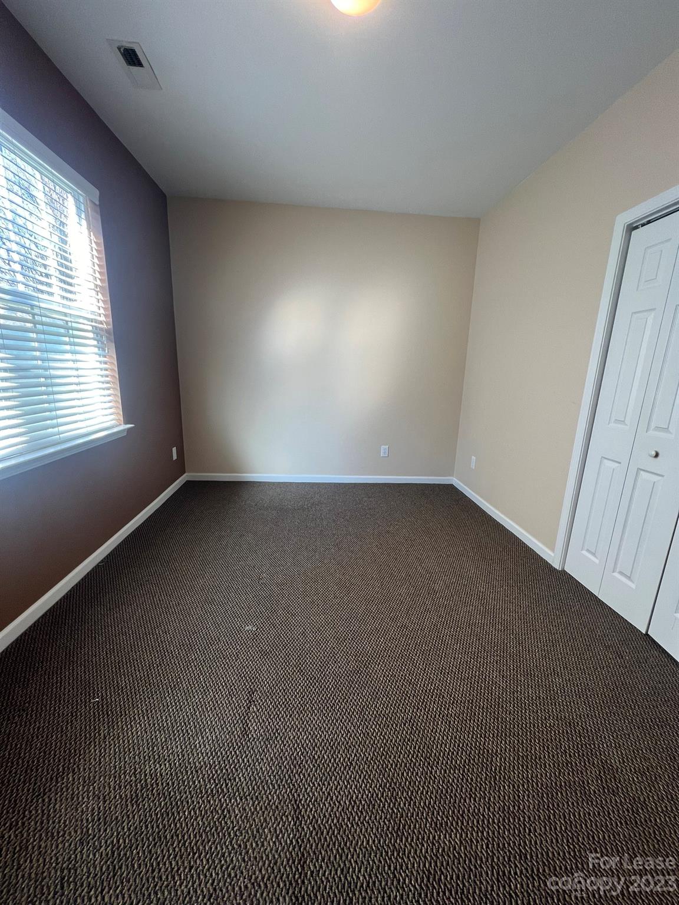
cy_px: 452
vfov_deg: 106.2
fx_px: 340
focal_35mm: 13
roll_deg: -1.2
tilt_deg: -13.2
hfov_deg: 89.9
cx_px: 340
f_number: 1.8
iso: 100
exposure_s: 1/120
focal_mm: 1.57
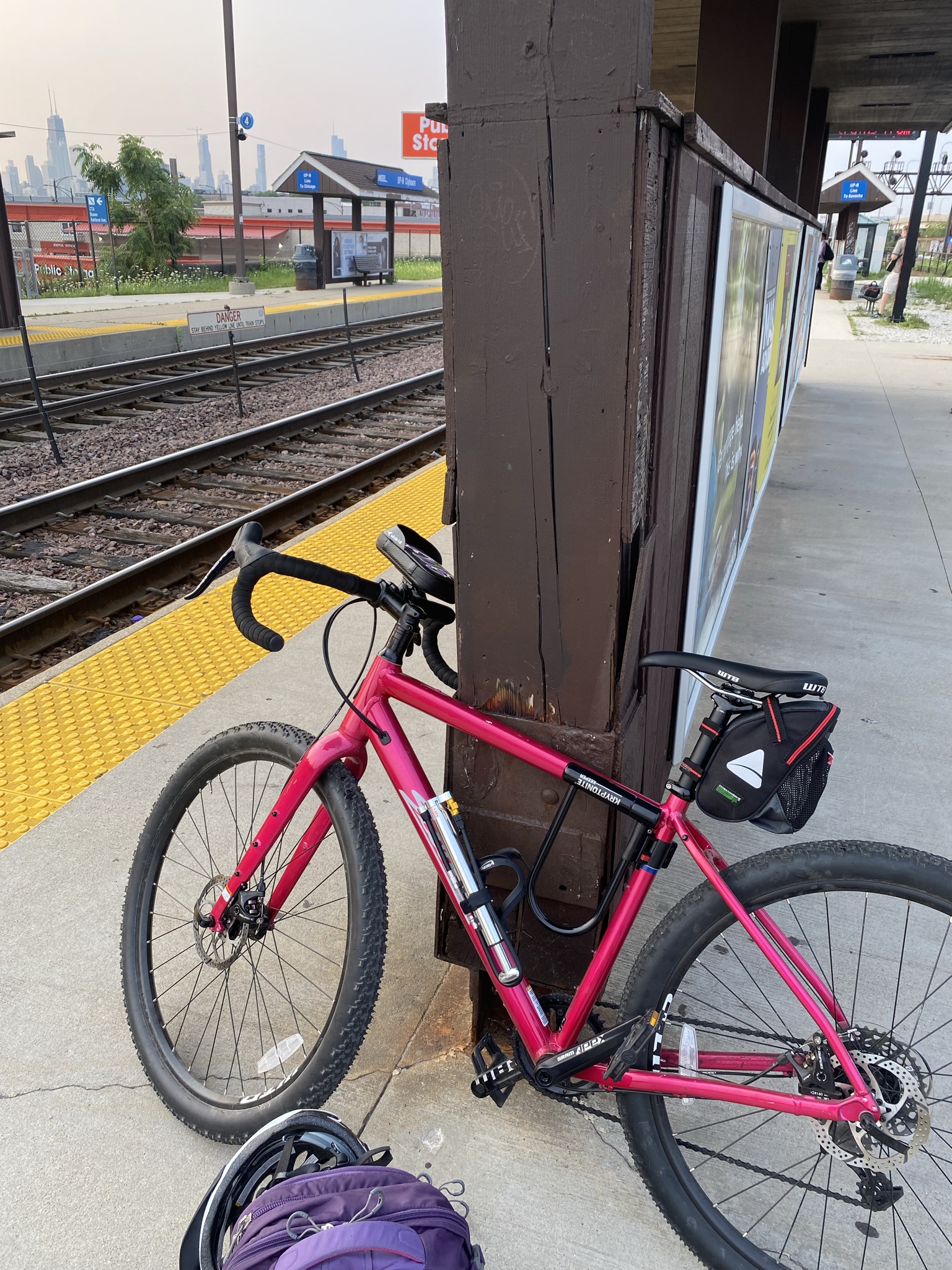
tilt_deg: -22.4
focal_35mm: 26
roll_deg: -2.1
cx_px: 476
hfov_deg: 53.1
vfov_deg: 67.3
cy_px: 635
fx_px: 953
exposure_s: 1/198
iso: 32
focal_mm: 4.25
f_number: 1.8
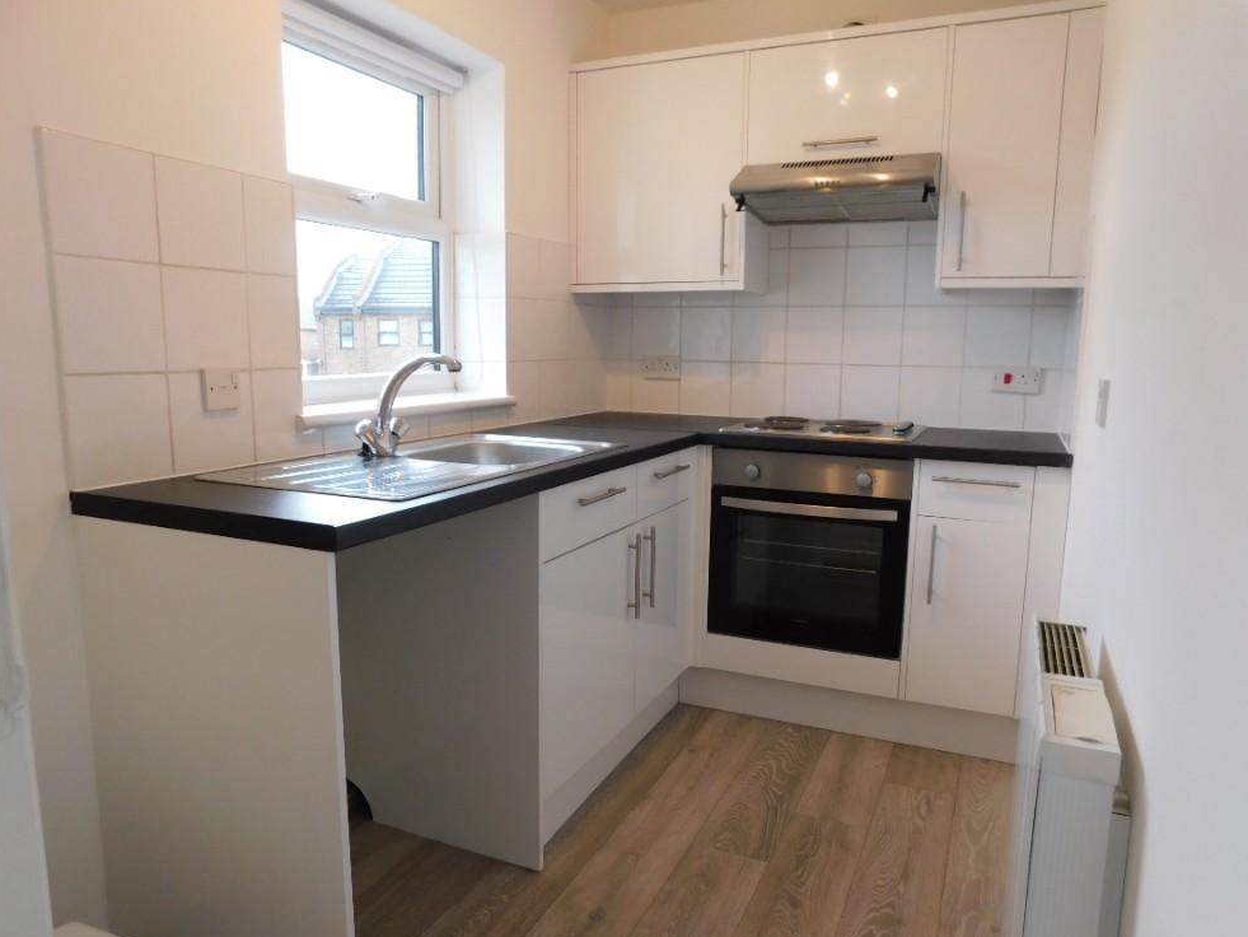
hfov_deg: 71.6
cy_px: 486
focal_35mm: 24
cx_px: 627
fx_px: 865
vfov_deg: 56.8
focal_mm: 4
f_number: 3
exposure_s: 1/30
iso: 125
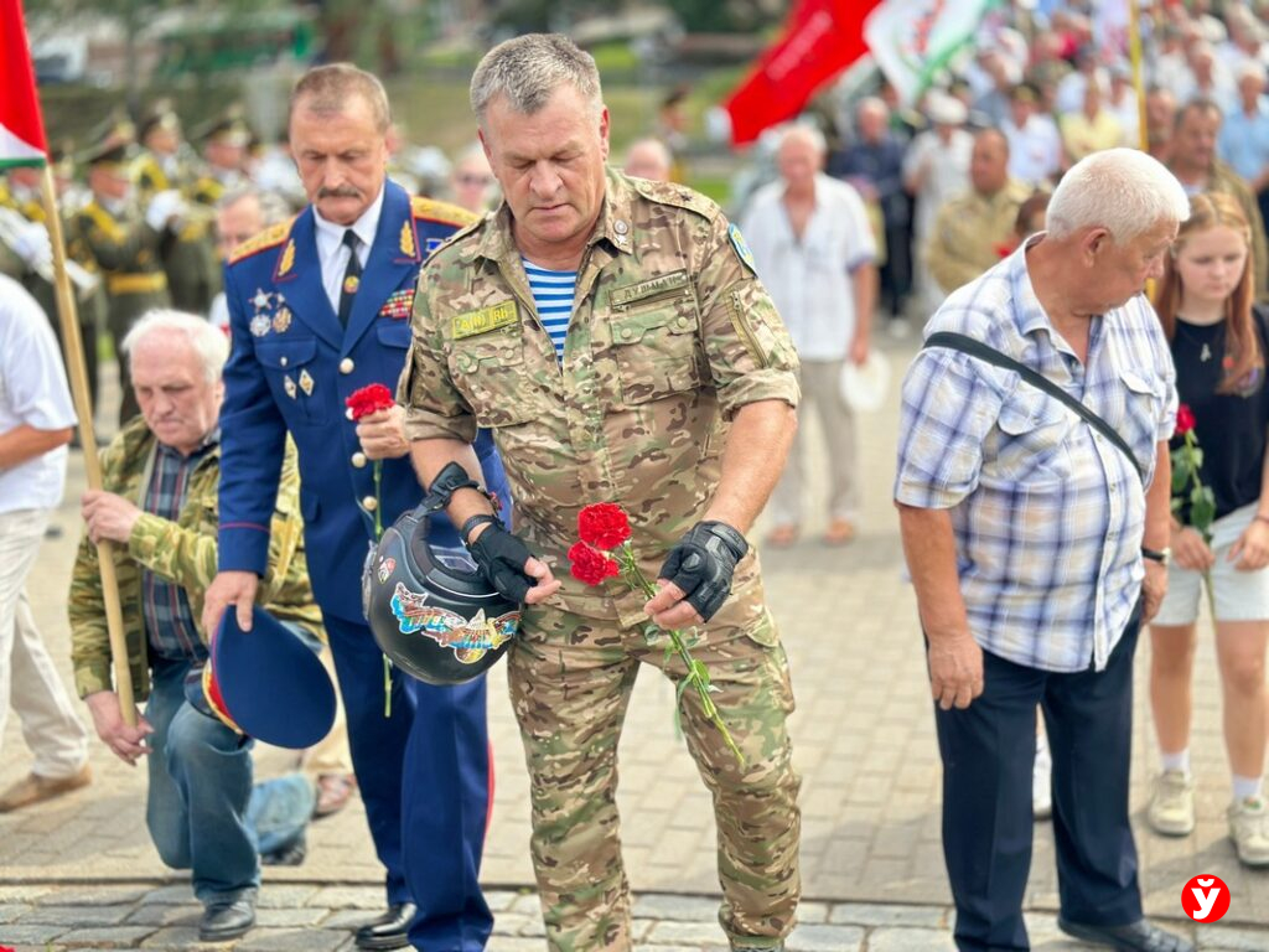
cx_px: 634
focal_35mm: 48
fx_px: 1760
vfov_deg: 30.3
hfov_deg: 39.7
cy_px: 476
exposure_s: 1/850
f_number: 1.78
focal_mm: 6.86
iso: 80
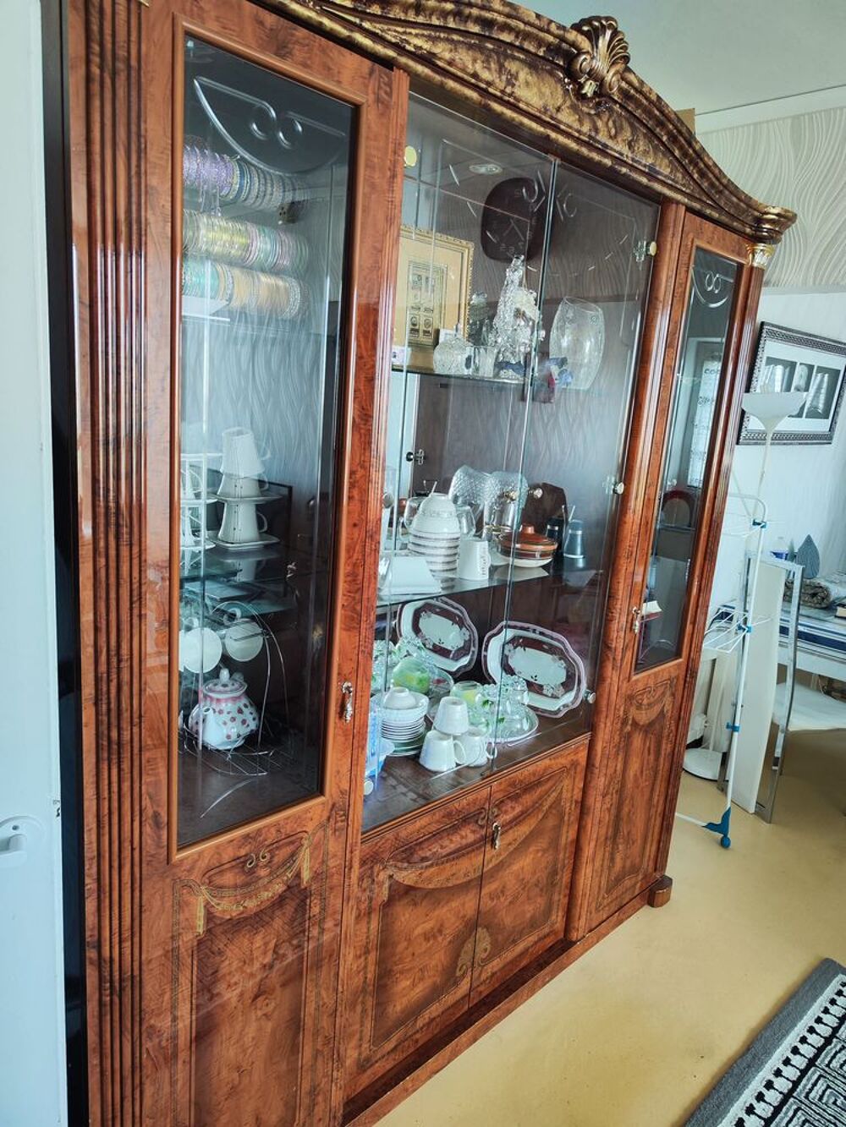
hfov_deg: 58.9
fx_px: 749
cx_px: 423
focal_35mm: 23
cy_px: 564
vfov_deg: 73.9
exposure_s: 1/100
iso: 543
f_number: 1.69
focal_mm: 7.01
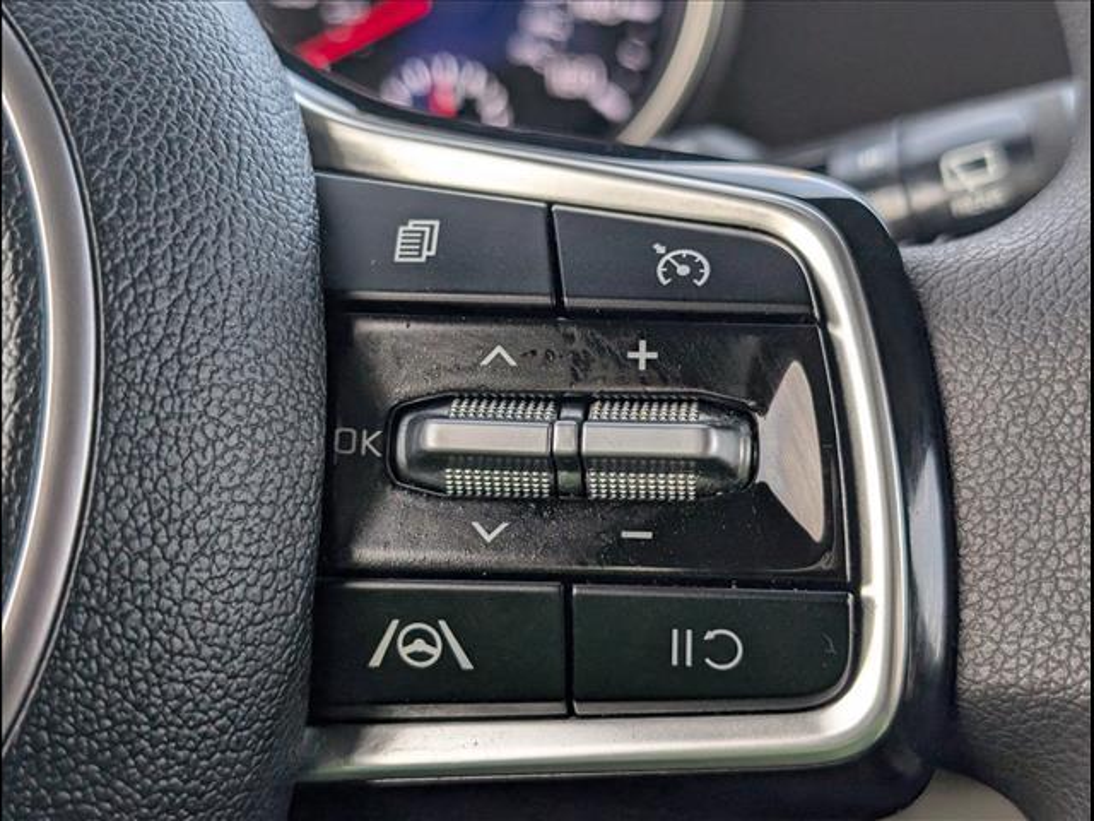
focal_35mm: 49
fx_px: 1549
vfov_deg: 29.7
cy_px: 410
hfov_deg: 38.9
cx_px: 547
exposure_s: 1/263
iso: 47
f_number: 1.68
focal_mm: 6.9
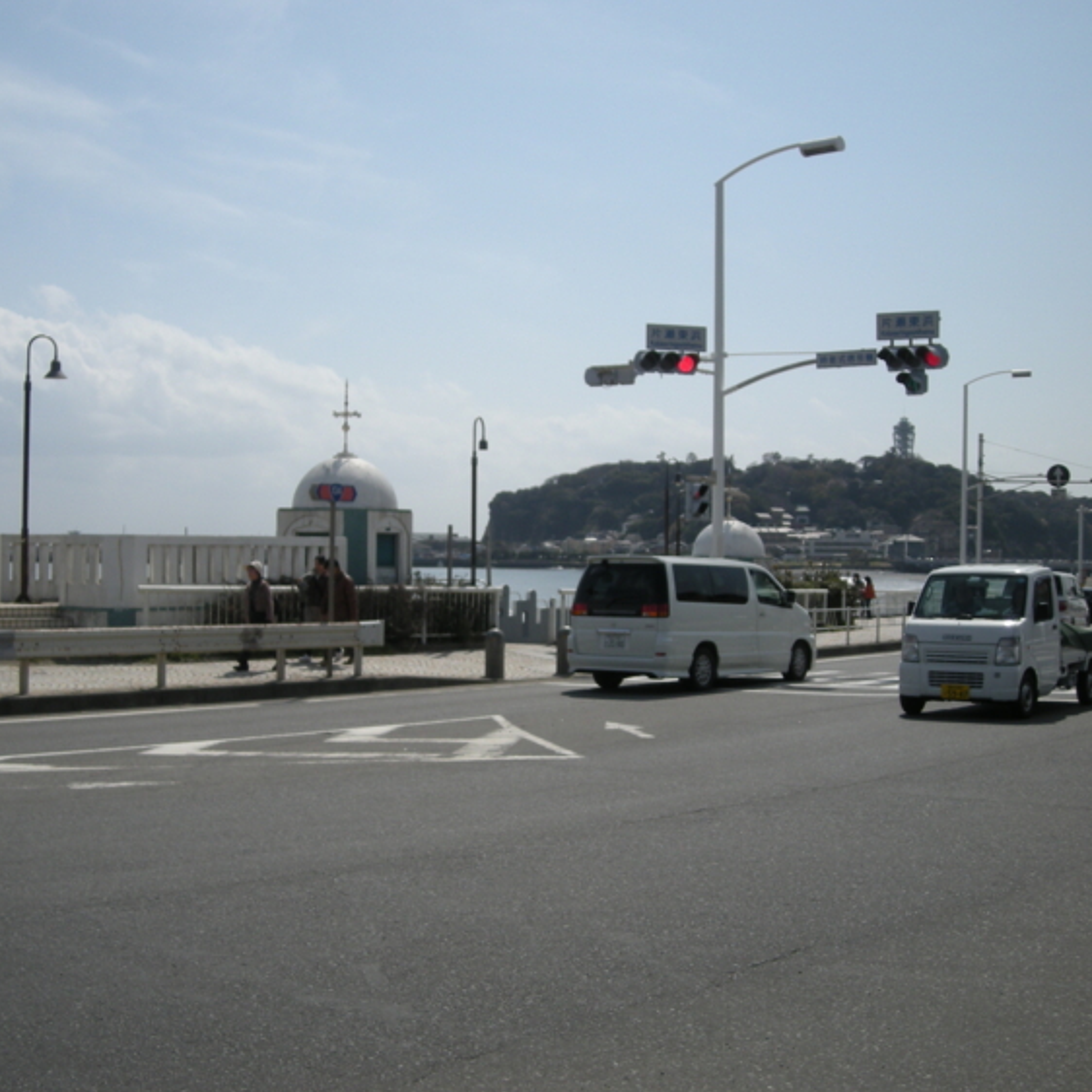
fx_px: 1570
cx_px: 435
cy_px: 534
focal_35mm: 44
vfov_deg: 38.3
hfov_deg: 38.2
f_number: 5.7
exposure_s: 1/620
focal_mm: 5.7
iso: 64
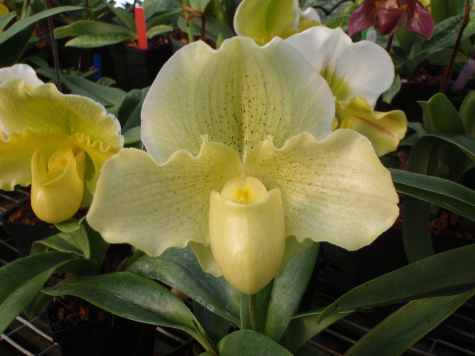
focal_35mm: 36
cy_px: 178
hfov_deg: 51.4
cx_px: 238
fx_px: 494
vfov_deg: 39.7
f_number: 4.1
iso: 64
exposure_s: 1/50
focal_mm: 6.53
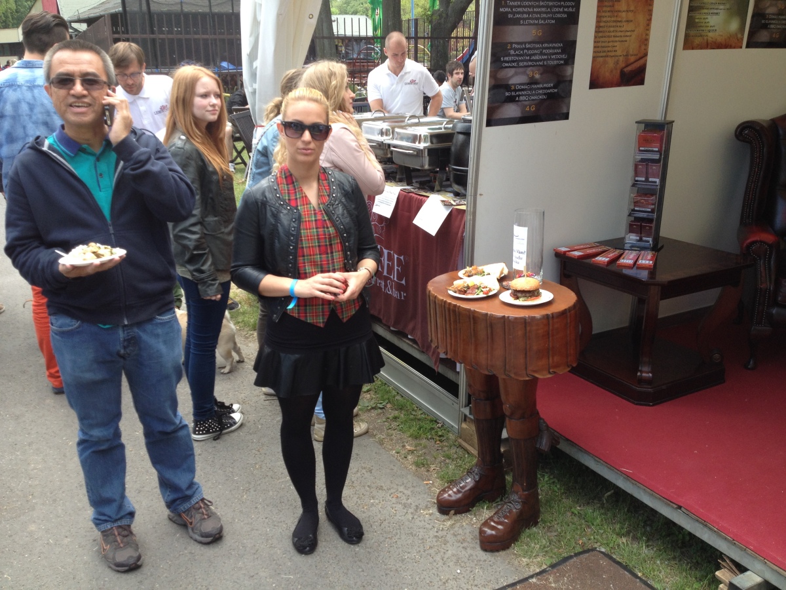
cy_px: 295
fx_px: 795
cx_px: 393
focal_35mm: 35
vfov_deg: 40.7
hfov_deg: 52.6
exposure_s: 1/214
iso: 50
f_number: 2.4
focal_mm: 4.28
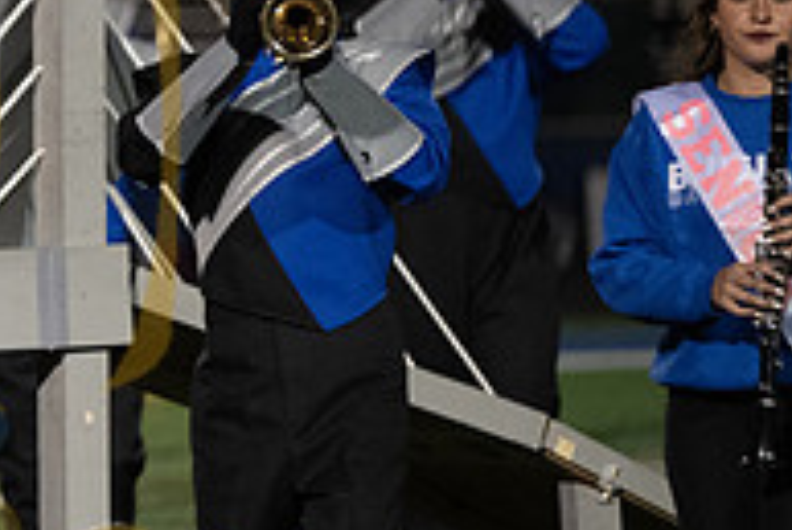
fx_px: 13254
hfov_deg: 3.4
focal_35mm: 602
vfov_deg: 2.3
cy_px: 220
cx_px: -332
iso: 5000
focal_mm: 200
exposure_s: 1/1250
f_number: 2.8
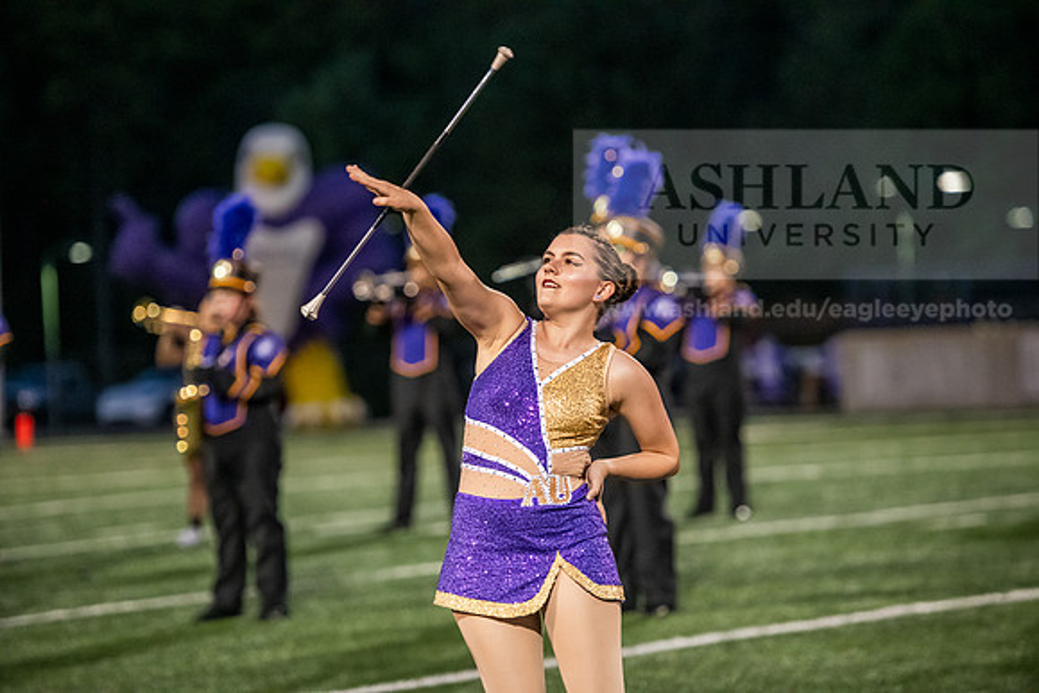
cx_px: 520
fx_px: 4763
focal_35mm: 165
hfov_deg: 12.4
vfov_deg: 8.3
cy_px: 346
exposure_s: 1/640
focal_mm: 165
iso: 4000
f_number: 3.2
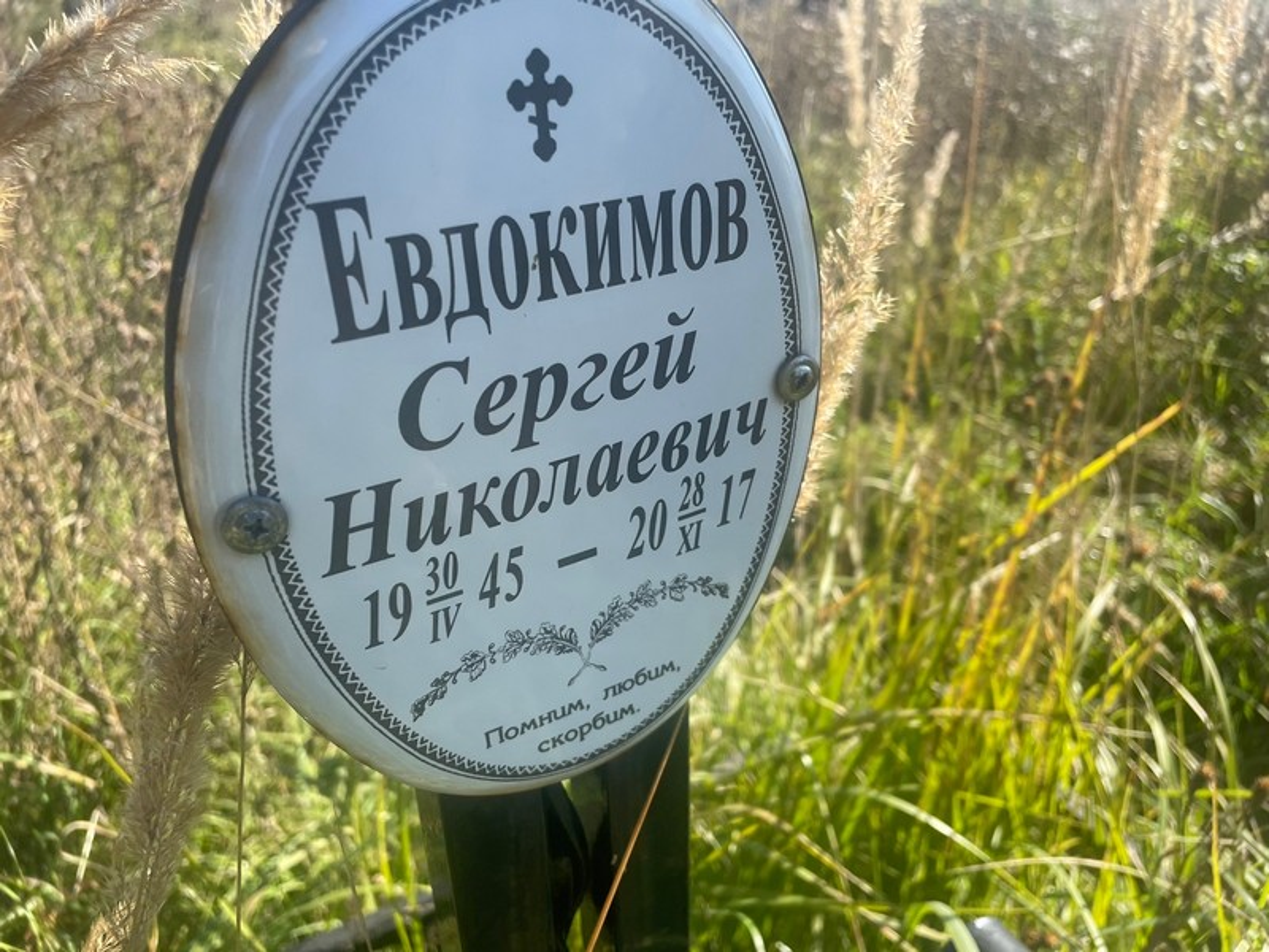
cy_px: 476
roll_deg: -2.9
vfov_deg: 53.1
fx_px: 953
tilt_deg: -26.1
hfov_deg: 67.3
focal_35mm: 26
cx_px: 634
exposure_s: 1/1304
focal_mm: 4.2
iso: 32
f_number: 1.6
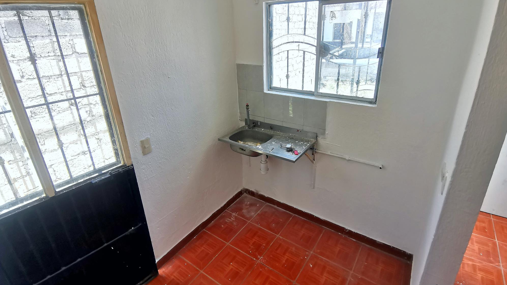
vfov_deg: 58.2
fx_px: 255
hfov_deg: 89.6
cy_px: 125
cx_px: 248
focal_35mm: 19
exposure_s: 1/131
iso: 50
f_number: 2.2
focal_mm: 2.23
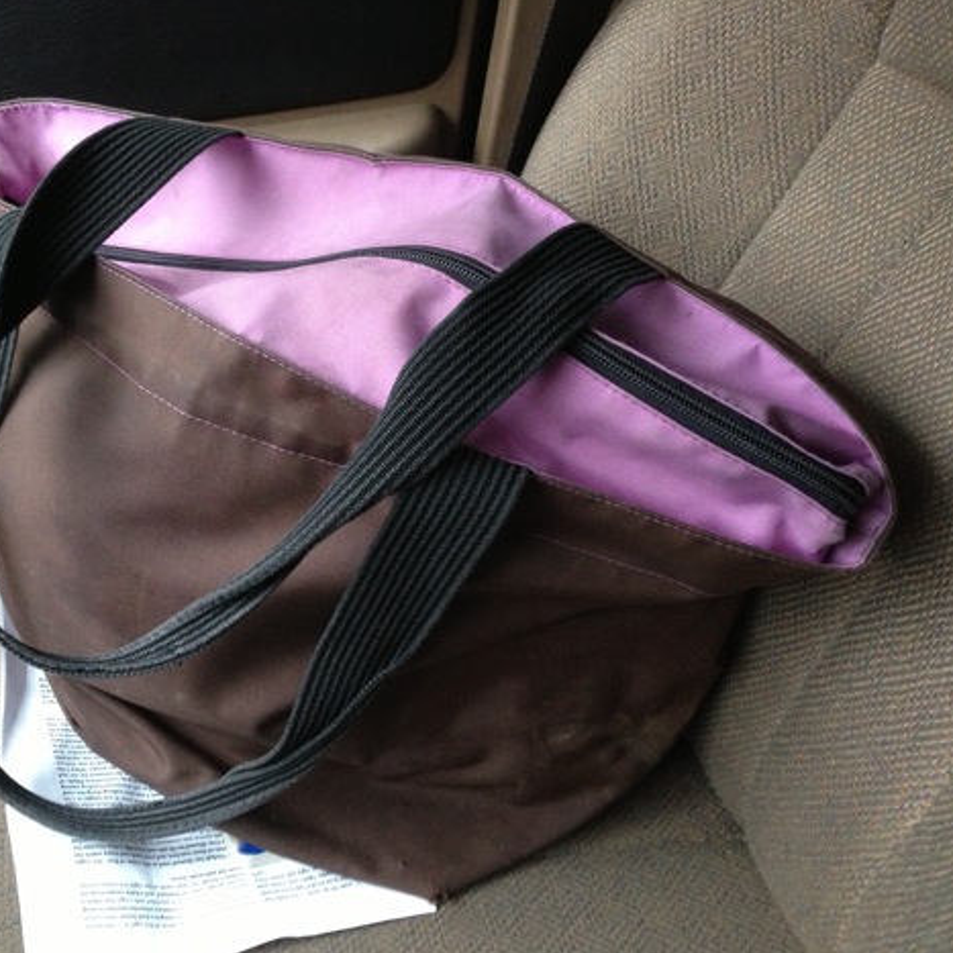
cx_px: 347
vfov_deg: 41.9
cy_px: 480
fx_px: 1246
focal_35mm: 40
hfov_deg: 41.5
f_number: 2.4
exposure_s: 1/20
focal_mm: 4.13
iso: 320
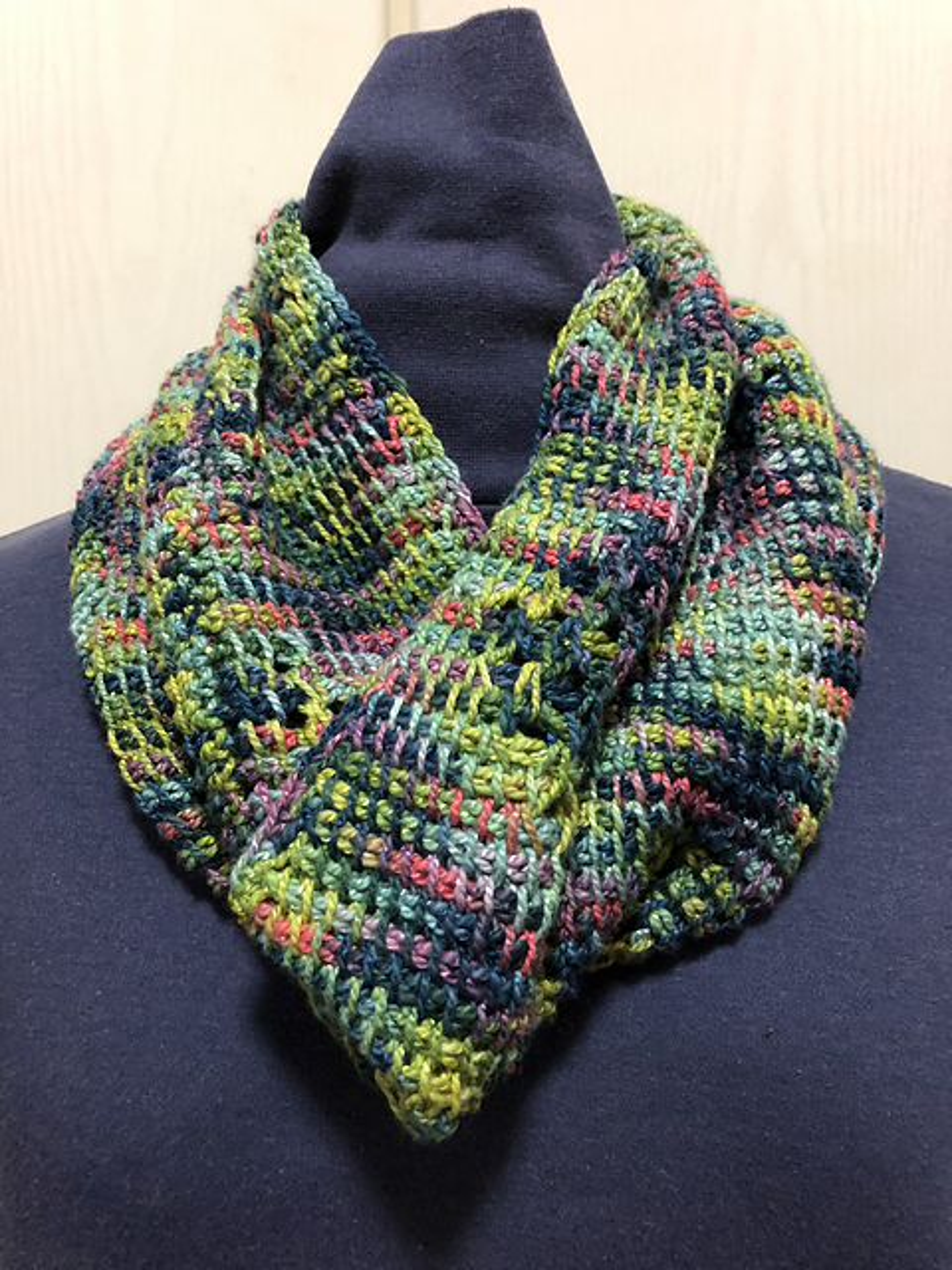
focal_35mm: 28
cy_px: 635
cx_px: 476
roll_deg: +0.0
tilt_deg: -3.5
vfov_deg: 63.4
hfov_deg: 49.7
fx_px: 1027
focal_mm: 3.99
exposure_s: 1/6
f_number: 1.8
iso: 80
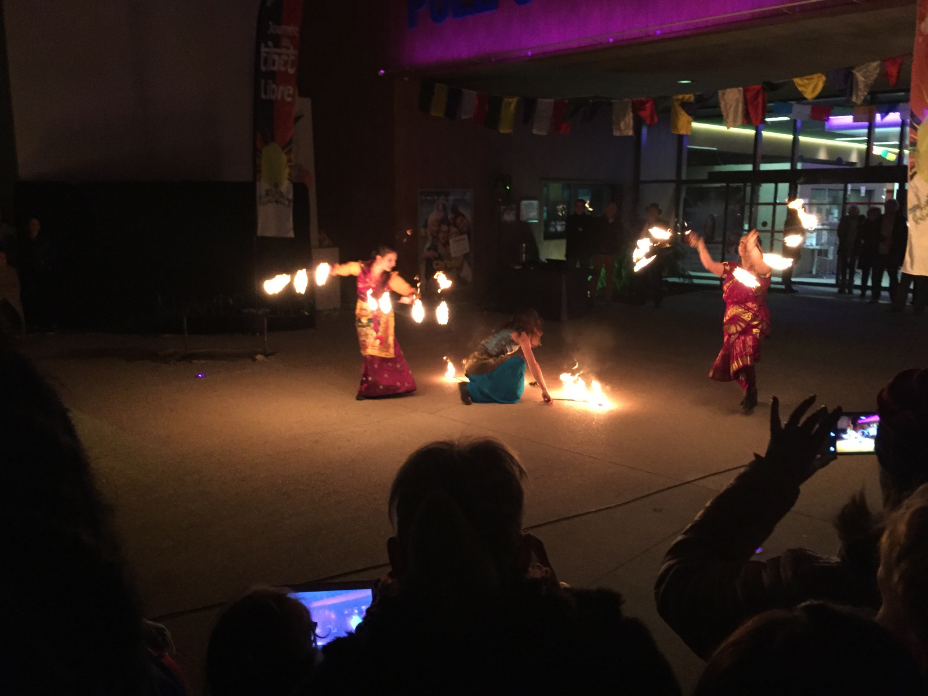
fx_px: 777
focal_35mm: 29
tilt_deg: -11.1
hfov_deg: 61.7
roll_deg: +0.2
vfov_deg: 48.2
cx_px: 464
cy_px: 348
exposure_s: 1/17
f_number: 2.2
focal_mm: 4.15
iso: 320
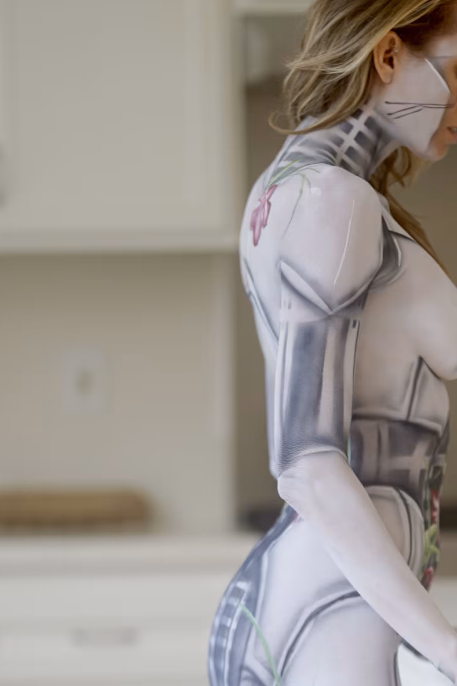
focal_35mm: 233
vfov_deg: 8.8
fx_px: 4437
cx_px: 368
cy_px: 673
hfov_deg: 5.9
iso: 100
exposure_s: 1/250
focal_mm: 85
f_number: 1.4
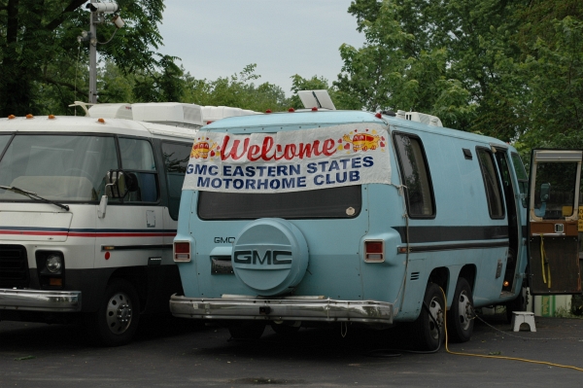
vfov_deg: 16.5
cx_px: 292
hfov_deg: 24.6
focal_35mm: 82
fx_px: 1335
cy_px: 194
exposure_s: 1/200
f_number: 7.1
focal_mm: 55
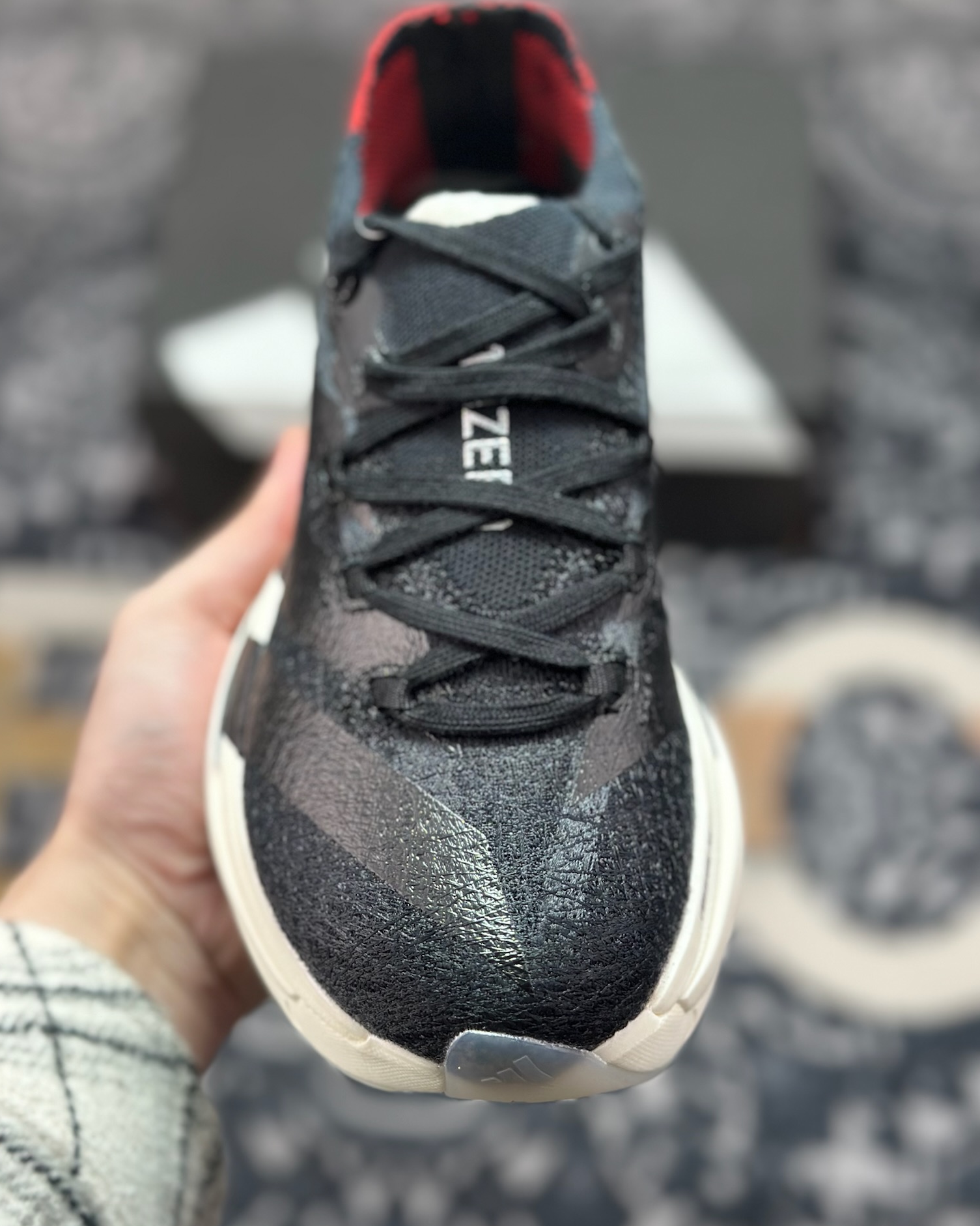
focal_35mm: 51
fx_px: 1849
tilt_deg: -55.9
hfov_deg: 29.7
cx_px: 481
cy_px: 578
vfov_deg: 36.6
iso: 80
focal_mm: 6.86
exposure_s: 1/390
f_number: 1.78
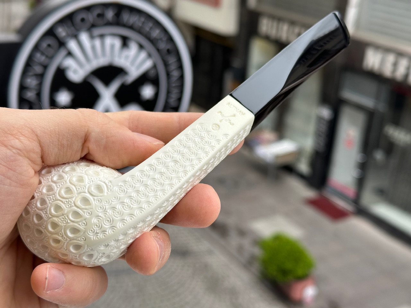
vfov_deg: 30.3
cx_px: 206
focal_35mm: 48
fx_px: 570
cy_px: 154
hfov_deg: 39.7
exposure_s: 1/349
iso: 64
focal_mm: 6.86
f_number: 1.78
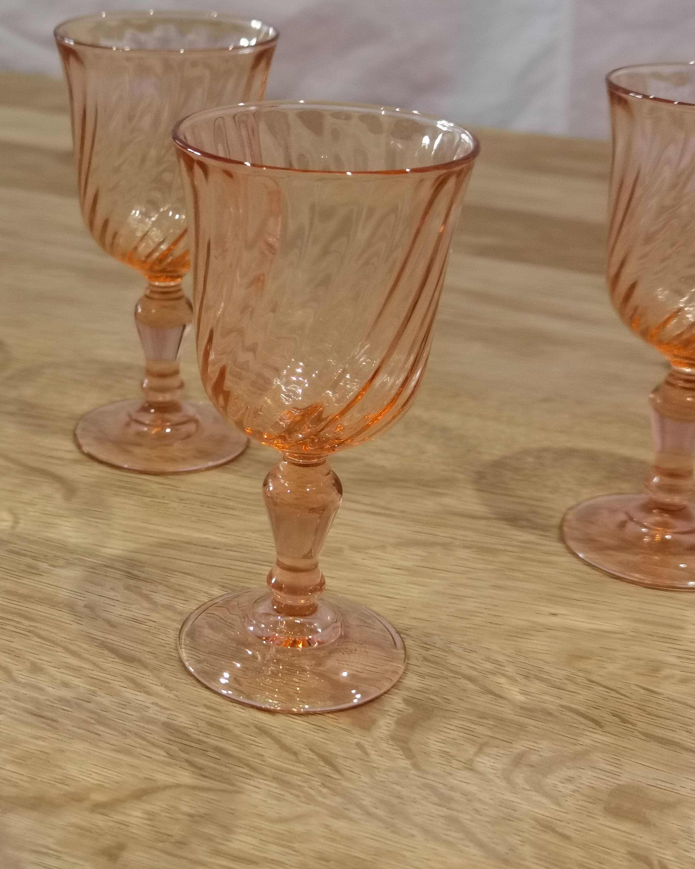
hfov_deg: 26.7
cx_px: 151
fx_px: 1440
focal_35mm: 56
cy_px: 434
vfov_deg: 33.6
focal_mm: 6.71
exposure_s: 1/100
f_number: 1.9
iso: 160
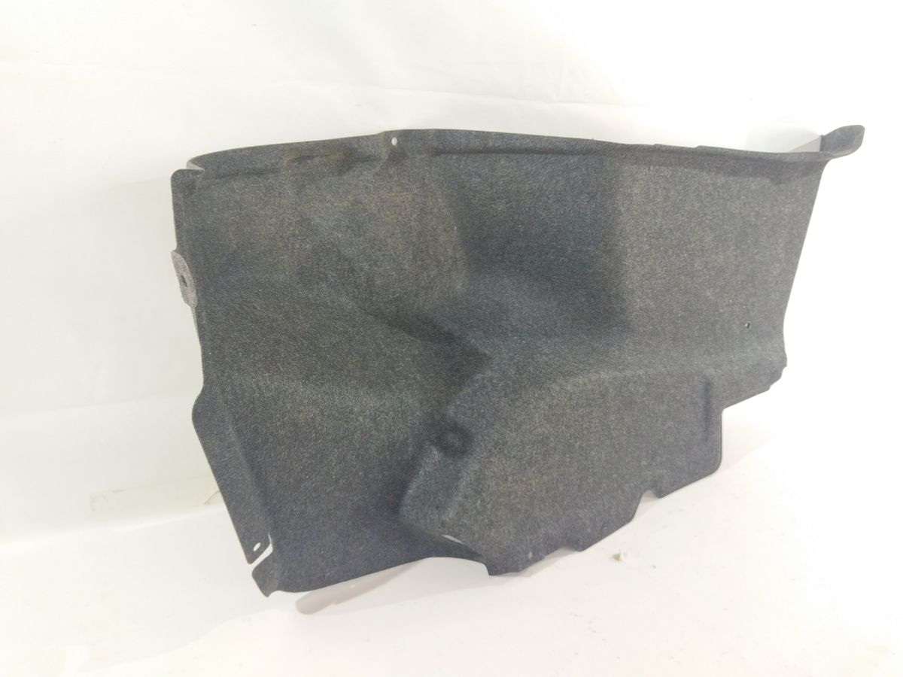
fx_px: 704
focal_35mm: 27
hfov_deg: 65.3
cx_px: 452
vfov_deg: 51.4
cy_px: 338
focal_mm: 4.71
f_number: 1.79
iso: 181
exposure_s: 1/33
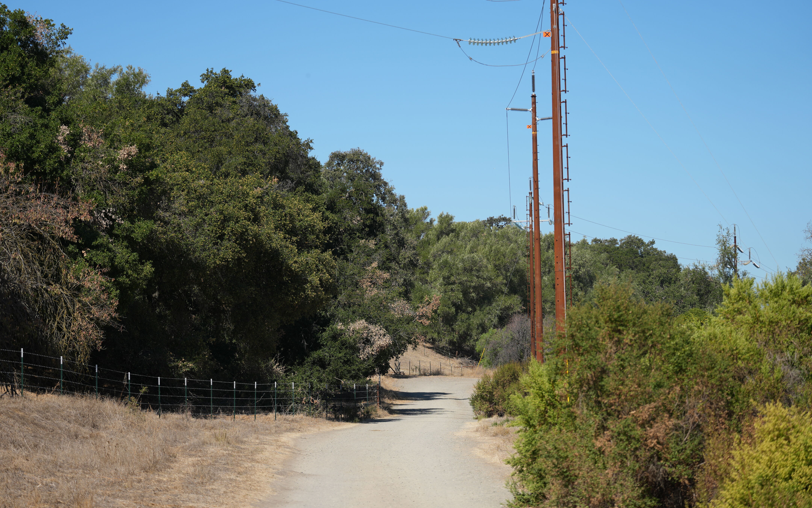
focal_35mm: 102
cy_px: 248
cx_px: 406
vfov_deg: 12.8
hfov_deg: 20.4
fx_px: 2257
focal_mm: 100
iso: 125
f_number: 4.5
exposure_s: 1/1000
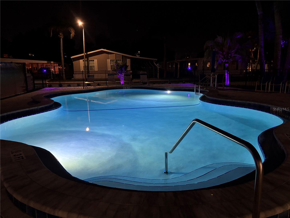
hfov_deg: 67.3
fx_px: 218
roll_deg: +1.3
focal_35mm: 26
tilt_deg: -12.6
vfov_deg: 53.1
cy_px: 109
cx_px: 145
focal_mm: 5.96
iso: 500
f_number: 1.6
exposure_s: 1/30
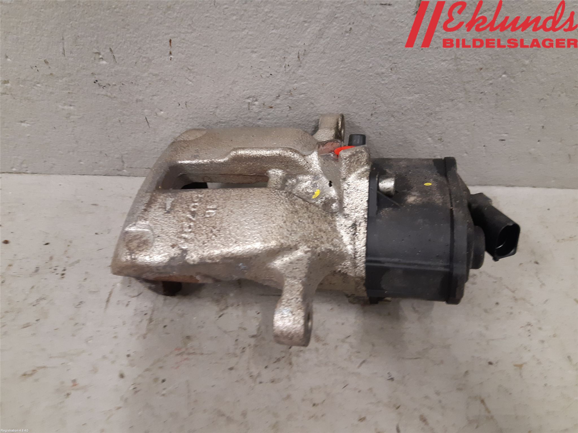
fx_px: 434
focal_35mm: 26
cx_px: 289
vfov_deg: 53.1
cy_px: 216
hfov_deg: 67.3
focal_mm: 3.93
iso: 200
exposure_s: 1/50
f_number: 1.7
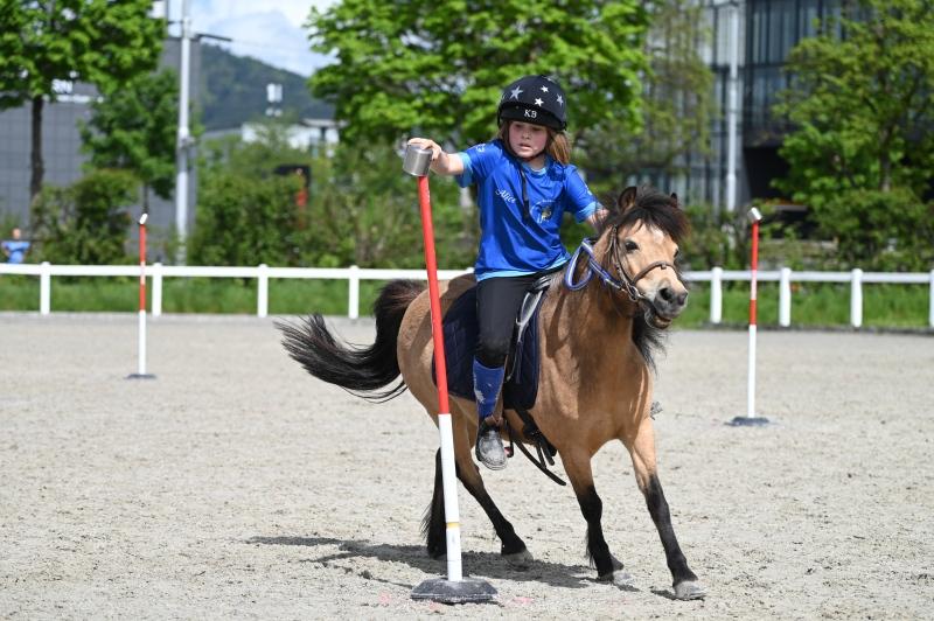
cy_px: 310
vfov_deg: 11.4
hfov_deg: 17.1
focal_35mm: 120
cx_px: 467
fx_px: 3111
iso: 200
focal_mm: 120
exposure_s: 1/1250
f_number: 5.6
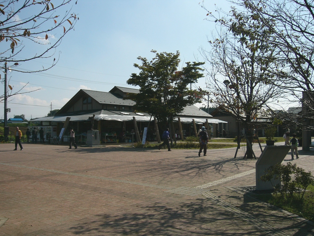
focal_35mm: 35
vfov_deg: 40.7
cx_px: 157
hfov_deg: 52.6
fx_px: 317
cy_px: 118
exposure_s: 1/250
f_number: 8
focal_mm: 5.8
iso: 50
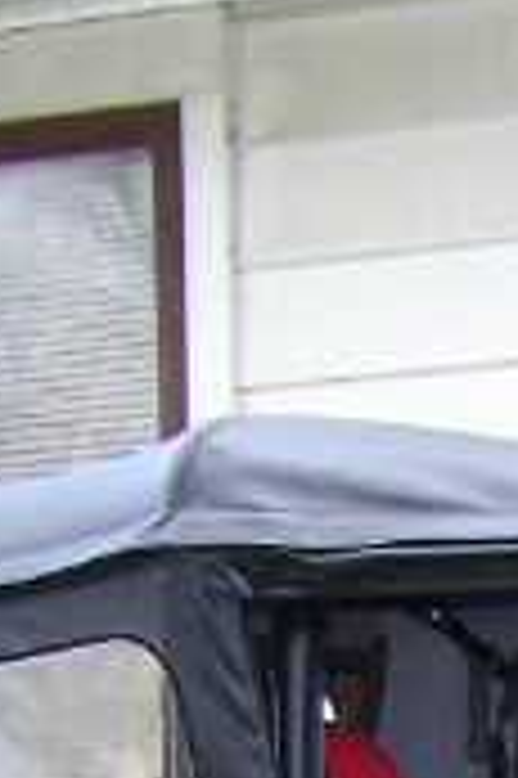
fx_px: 5060
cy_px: 1462
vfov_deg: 8.4
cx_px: 1261
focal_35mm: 234
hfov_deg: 5.6
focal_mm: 6.3
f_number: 2.8
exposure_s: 1/160
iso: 160
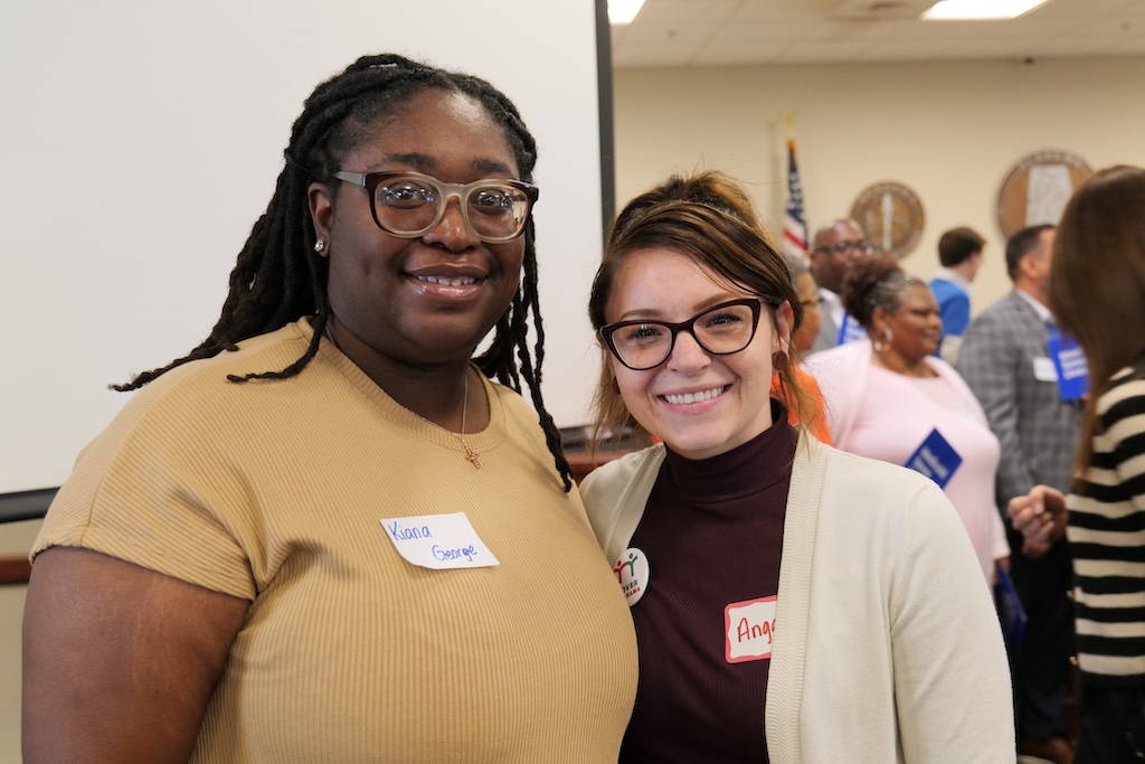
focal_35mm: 41
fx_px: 1304
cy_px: 382
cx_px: 572
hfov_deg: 47.4
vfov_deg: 32.6
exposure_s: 1/60
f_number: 4.8
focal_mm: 41
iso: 2500
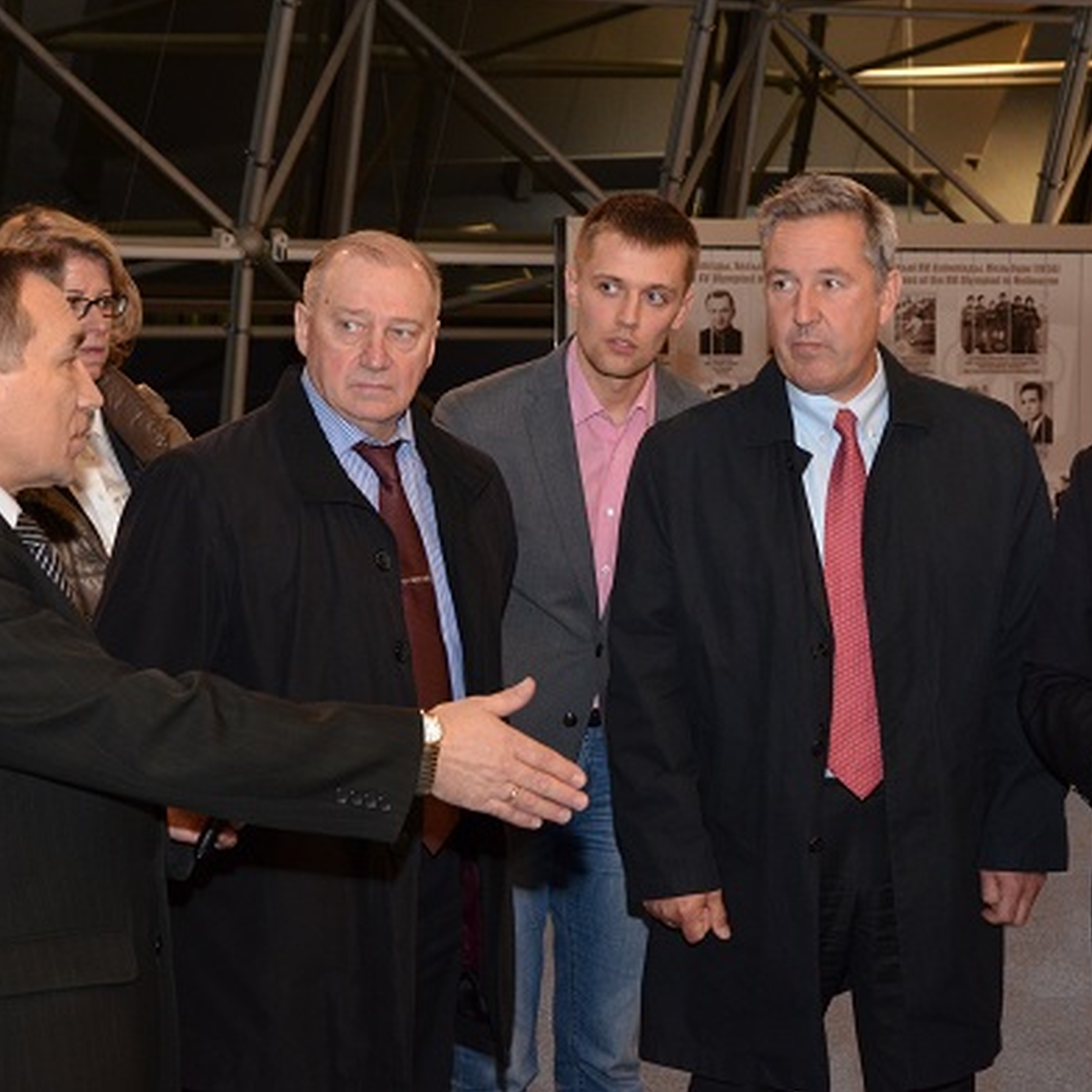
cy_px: 542
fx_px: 2641
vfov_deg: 23.4
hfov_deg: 23.3
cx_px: 691
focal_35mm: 74
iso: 800
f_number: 7.1
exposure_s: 1/60
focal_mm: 38
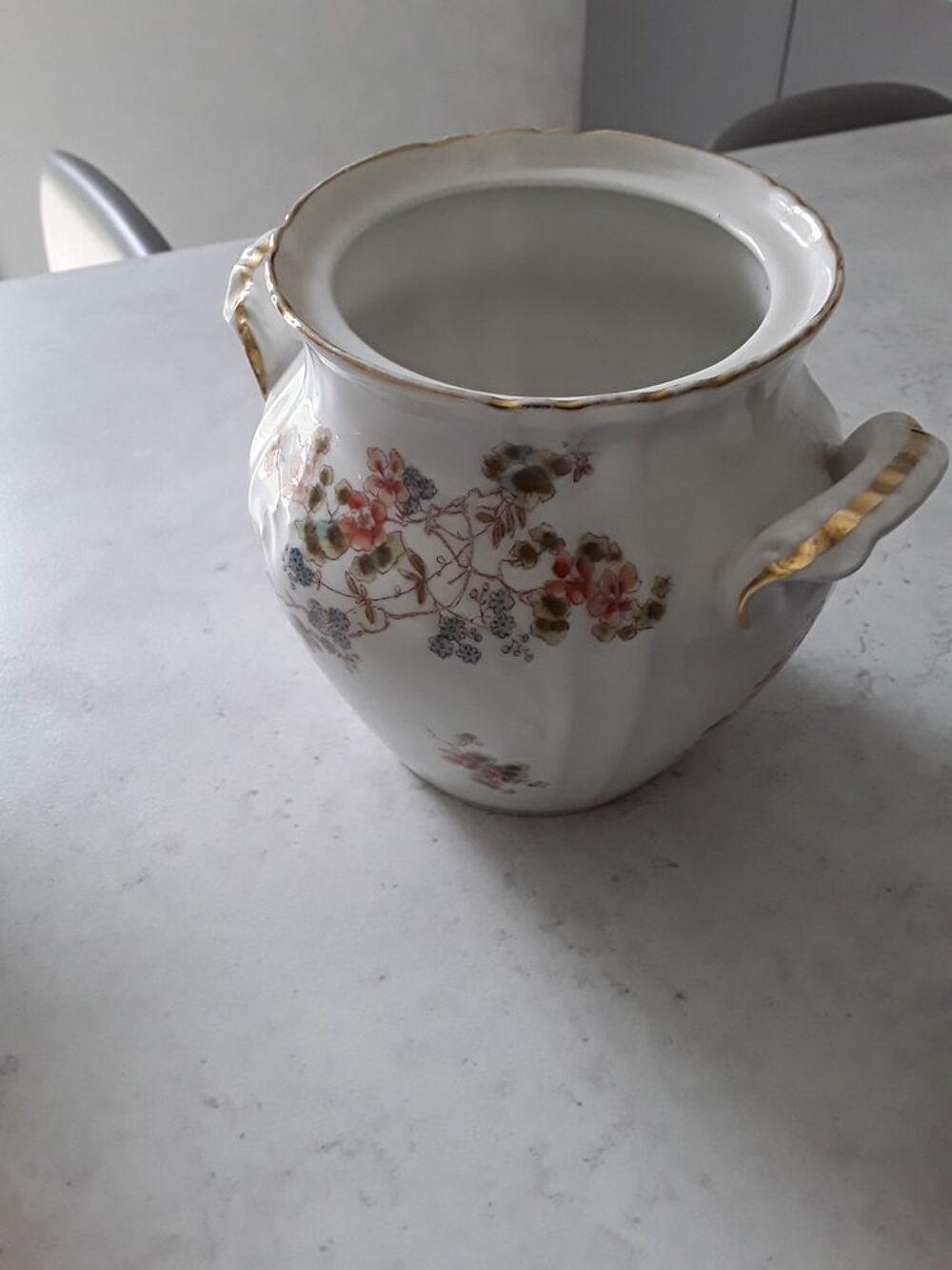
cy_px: 635
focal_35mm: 27
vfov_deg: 65.3
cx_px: 476
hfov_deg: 51.4
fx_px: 990
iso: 125
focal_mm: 2.91
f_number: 1.9
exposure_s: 1/33
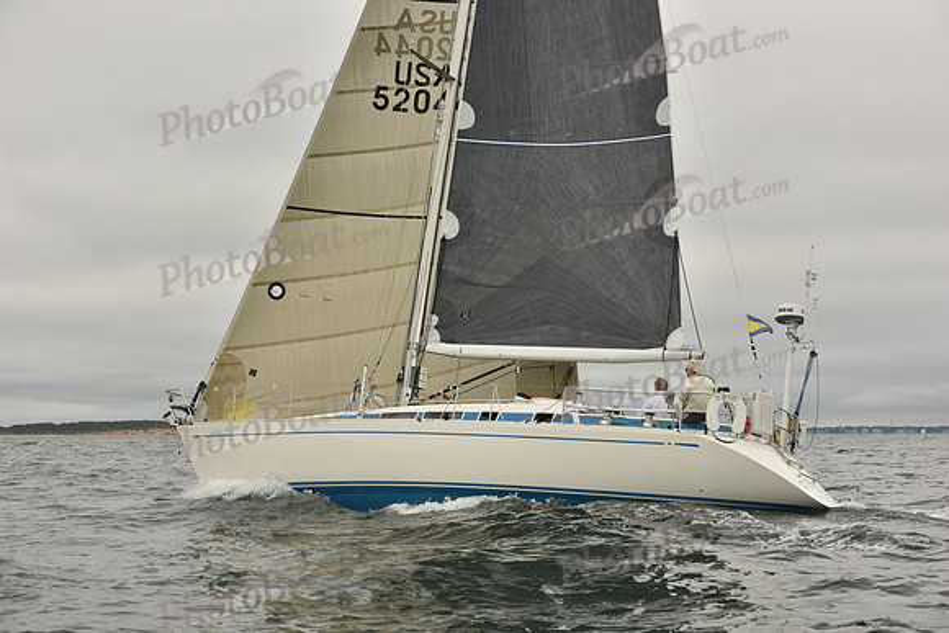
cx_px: 474
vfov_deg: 19.5
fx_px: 1846
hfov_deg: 28.8
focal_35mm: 70
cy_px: 316
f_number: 9
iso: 320
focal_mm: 70
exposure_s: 1/800
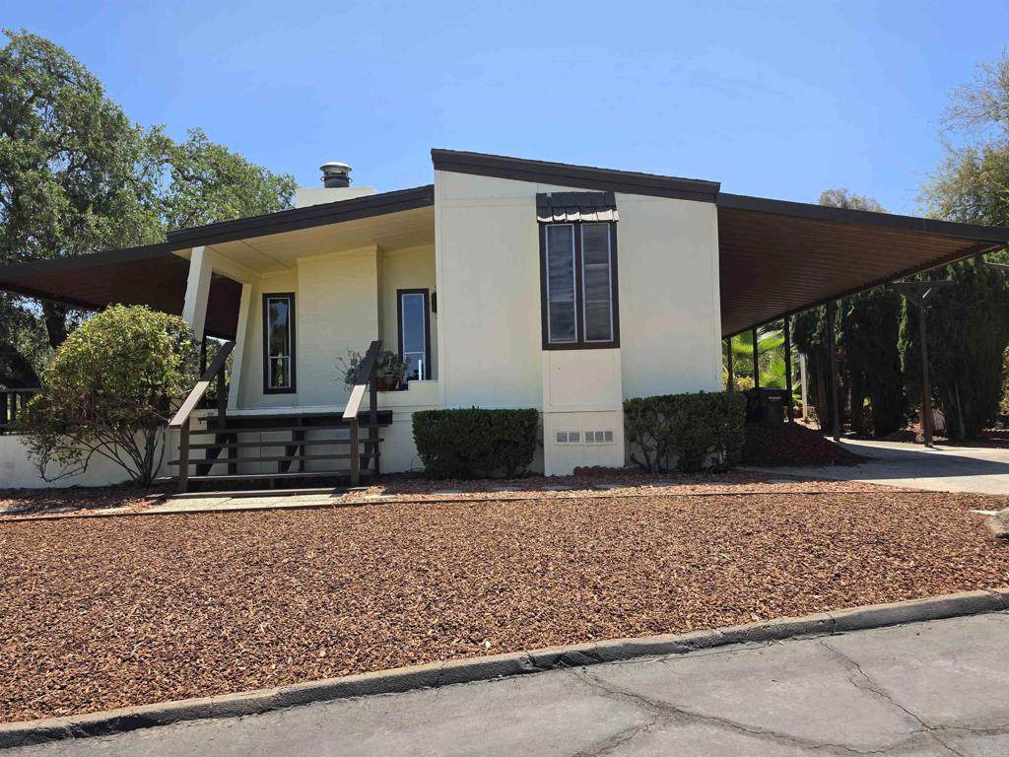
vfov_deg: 58.9
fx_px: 670
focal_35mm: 23
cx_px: 504
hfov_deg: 73.9
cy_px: 378
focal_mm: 6.5
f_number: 1.4
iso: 64
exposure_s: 1/3889
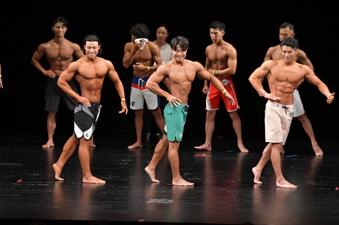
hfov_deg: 9.5
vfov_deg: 6.3
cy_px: 112
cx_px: 170
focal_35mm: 217
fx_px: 2042
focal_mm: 145
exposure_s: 1/400
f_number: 5.6
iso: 3200
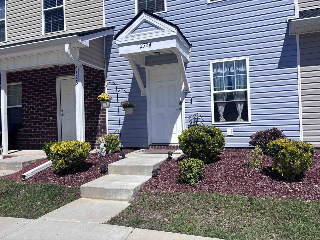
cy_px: 120
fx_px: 240
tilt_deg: +0.6
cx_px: 160
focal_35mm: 26
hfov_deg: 67.3
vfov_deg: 53.1
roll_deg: +1.5
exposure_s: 1/5618
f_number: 1.6
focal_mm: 5.96
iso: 50
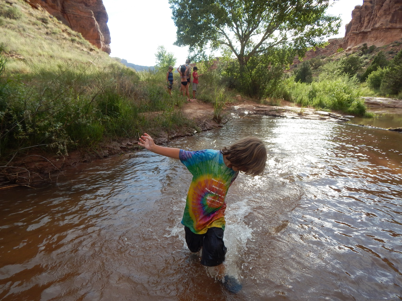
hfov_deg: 76.4
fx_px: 255
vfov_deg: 61.1
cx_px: 201
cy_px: 150
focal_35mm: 22
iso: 125
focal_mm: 4
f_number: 3
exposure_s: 1/800
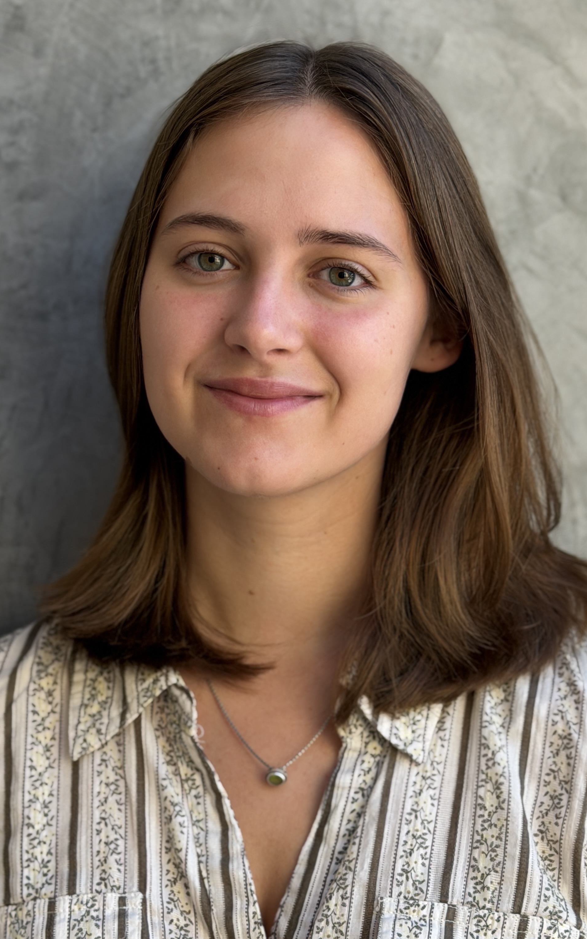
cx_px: 322
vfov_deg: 39.6
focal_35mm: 51
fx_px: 1305
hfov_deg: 25.3
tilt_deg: -3.3
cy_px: 469
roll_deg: +0.8
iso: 64
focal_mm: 6.76
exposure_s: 1/346
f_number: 1.78
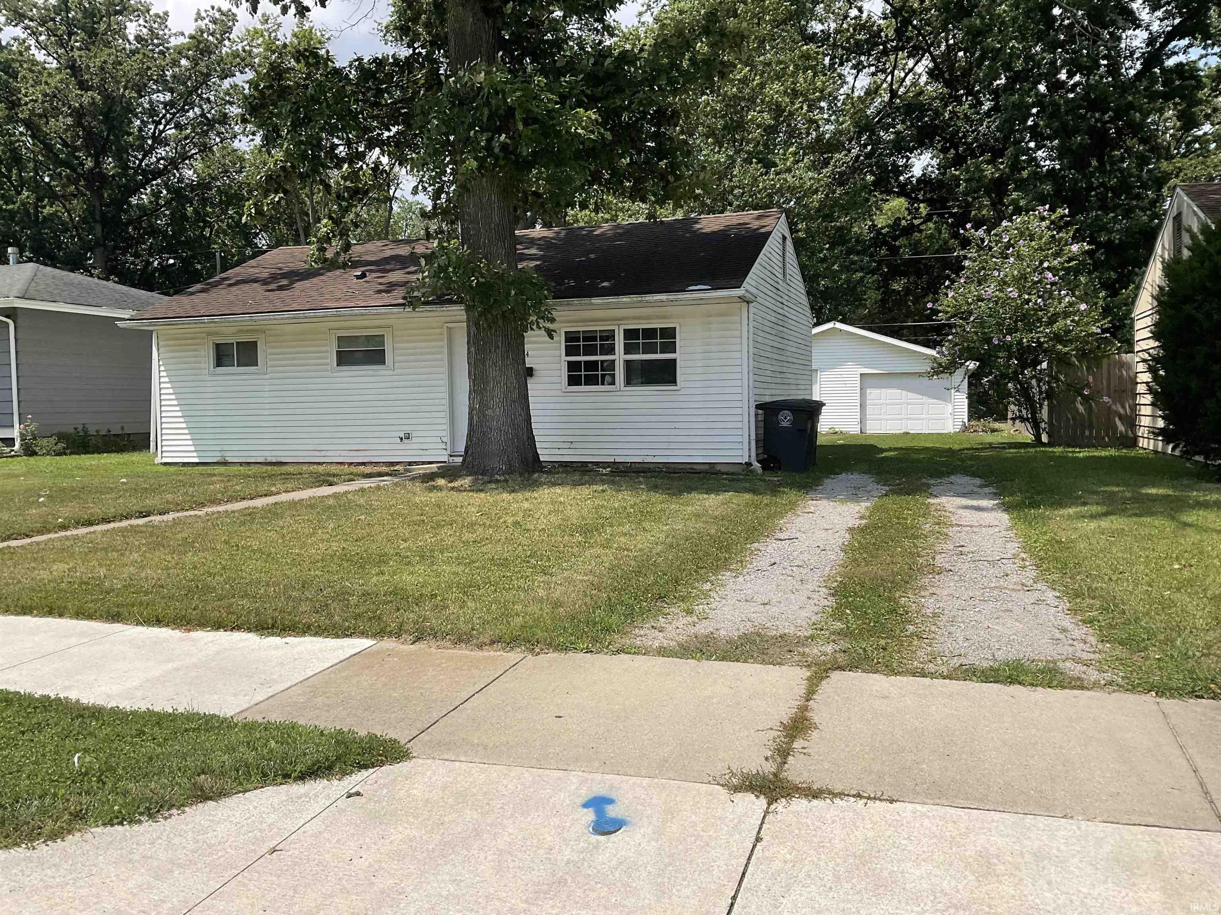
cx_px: 610
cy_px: 458
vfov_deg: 48.2
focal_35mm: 29
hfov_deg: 61.7
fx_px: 1023
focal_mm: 3
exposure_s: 1/2427
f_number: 1.8
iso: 16
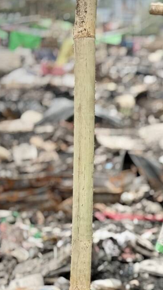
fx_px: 1136
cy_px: 265
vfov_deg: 14.4
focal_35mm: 148
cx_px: 341
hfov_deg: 7.8
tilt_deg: -10.0
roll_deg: +0.4
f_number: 1.78
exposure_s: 1/1167
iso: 64
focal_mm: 6.76
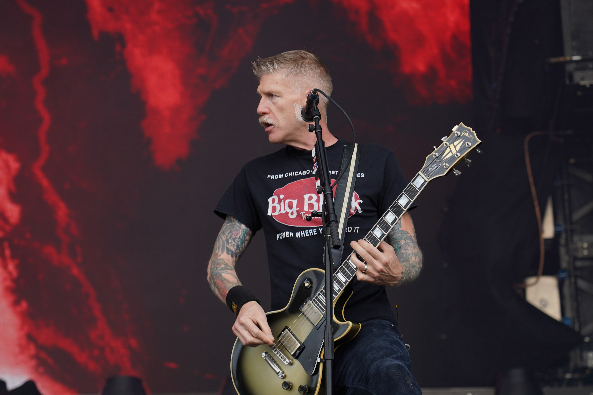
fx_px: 2108
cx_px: 295
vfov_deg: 10.7
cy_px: 178
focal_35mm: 128
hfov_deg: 16.0
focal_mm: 105
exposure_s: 1/160
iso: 100
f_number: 4.5
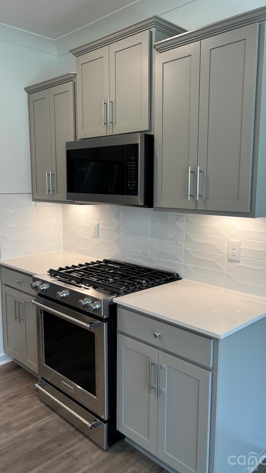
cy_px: 231
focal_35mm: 29
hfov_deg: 40.1
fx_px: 364
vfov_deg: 66.1
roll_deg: -0.1
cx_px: 153
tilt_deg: -7.7
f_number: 1.6
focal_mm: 5.1
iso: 64
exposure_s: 1/120
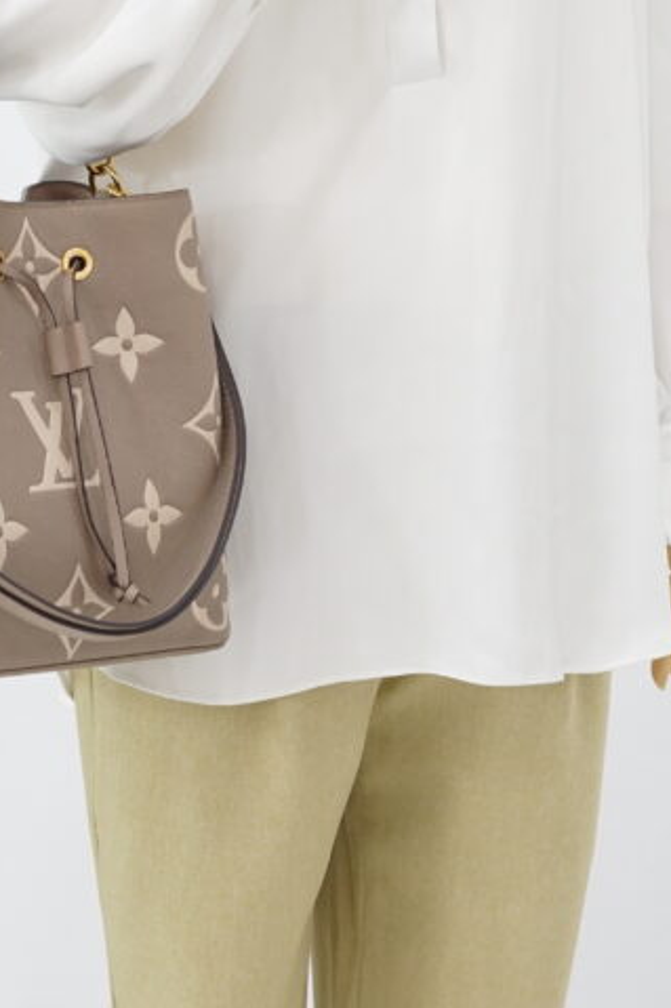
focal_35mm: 107
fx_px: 2993
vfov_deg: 19.0
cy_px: 335
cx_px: 195
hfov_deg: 12.8
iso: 640
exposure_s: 1/8
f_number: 6.3
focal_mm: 50
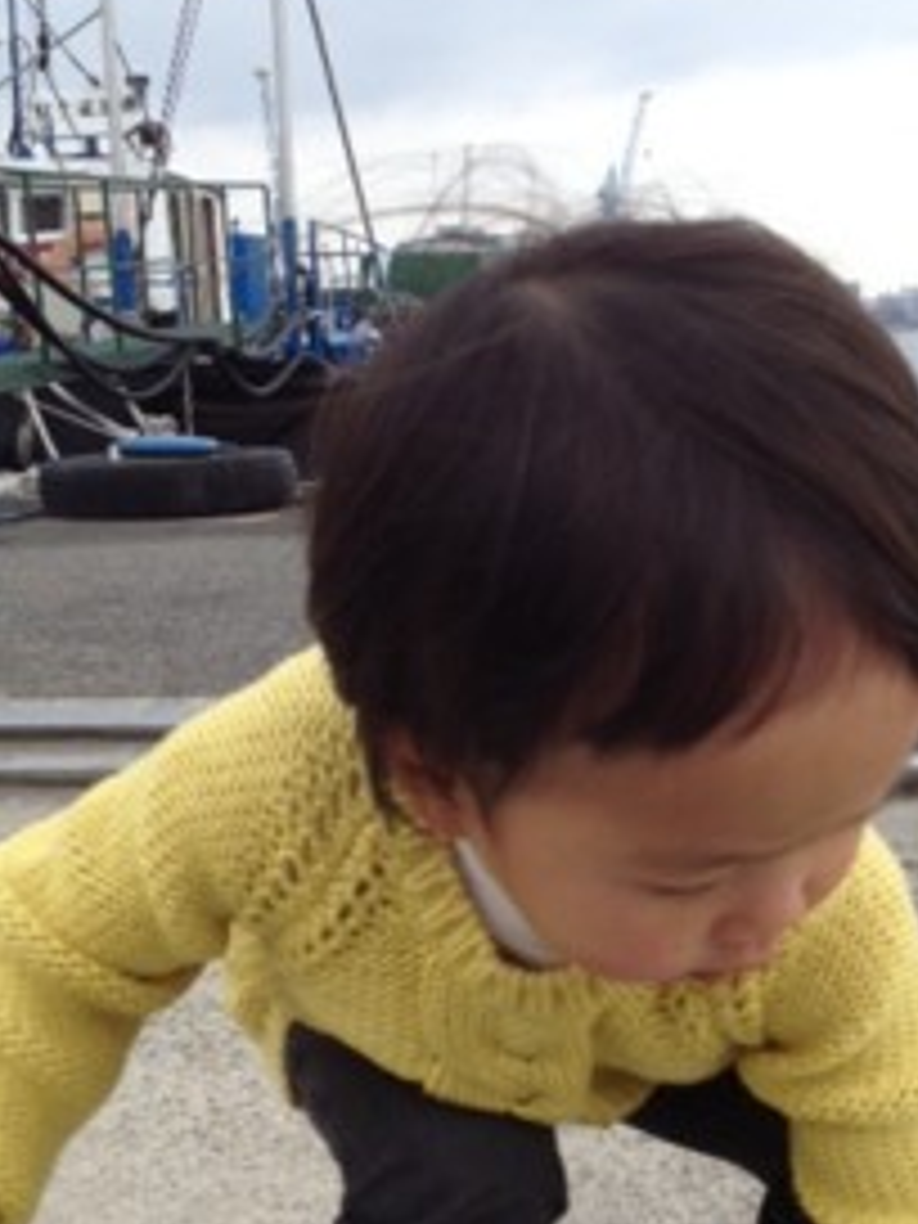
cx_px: 464
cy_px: 801
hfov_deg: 25.2
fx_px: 2051
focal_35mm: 58
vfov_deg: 33.0
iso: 50
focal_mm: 4.28
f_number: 2.4
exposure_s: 1/546
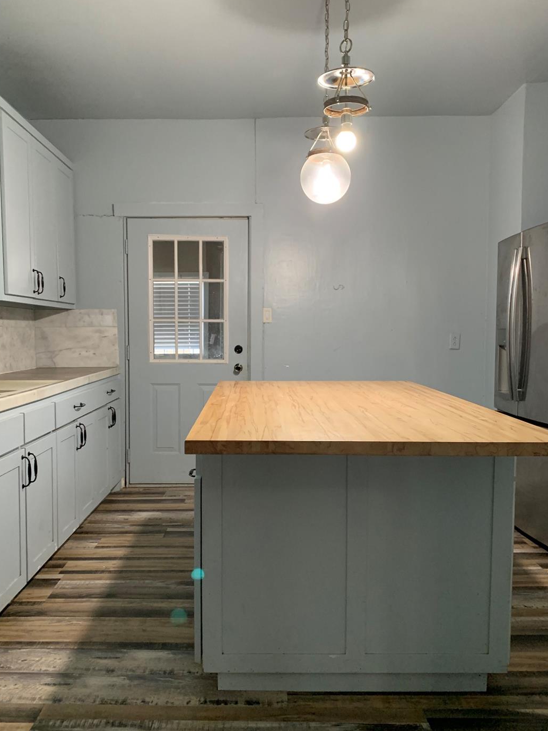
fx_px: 612
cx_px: 264
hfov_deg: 48.2
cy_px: 383
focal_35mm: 29
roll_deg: -0.1
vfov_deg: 61.6
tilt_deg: -3.8
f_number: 1.8
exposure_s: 1/60
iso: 320
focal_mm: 4.25
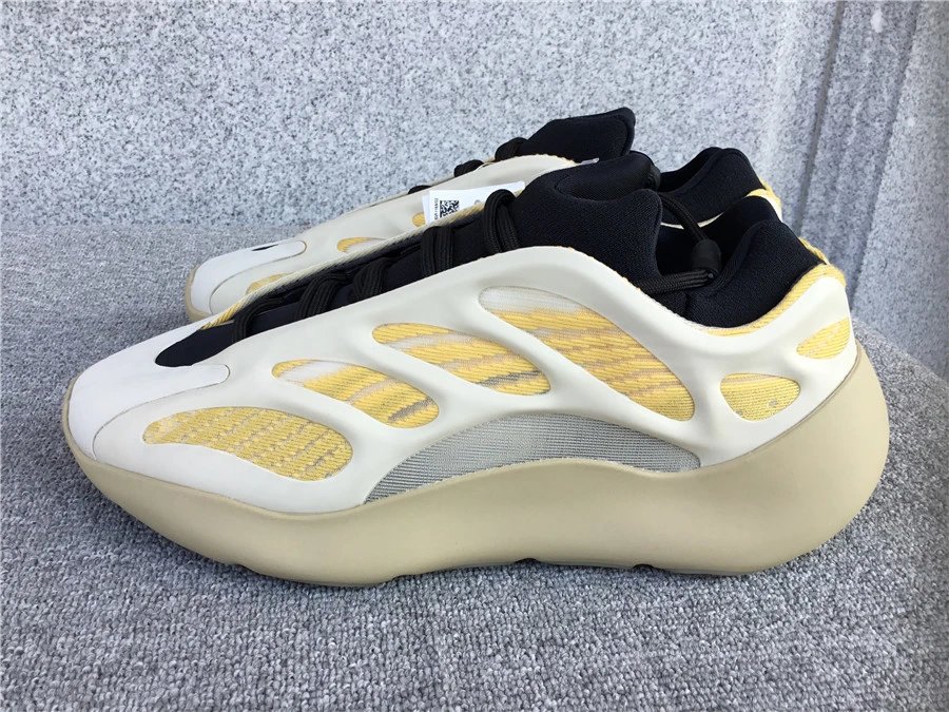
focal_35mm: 31
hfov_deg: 58.4
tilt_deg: -24.7
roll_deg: -1.7
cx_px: 474
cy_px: 356
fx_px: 850
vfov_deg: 45.4
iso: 25
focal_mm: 3.3
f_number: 2.4
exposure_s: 1/233
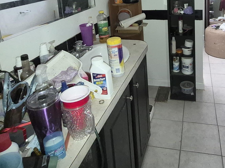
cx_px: 157
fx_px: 195
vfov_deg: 41.5
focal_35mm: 30
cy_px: 5
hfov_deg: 58.1
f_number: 2.2
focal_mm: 1.74
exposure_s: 1/60
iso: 400
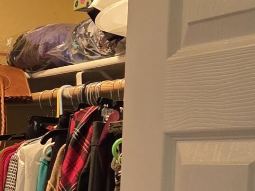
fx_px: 943
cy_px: 243
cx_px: -319
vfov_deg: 11.3
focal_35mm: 128
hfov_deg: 12.6
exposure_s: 1/120
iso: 400
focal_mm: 5.4
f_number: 1.8
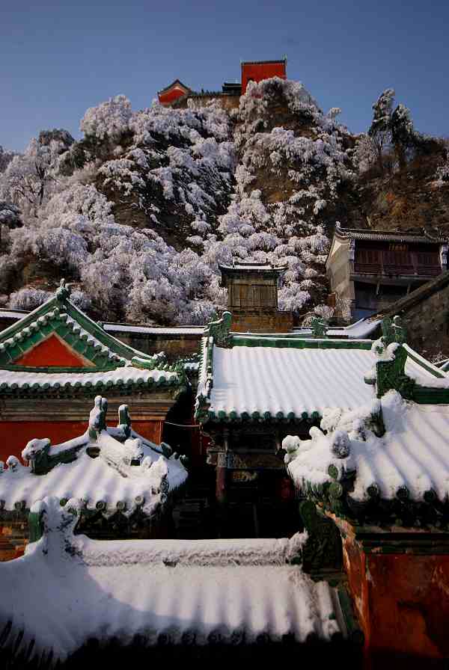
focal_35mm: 22
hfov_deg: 56.3
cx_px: 224
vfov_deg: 77.2
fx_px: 420
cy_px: 335
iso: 160
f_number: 5.6
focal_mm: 15
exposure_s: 1/1000
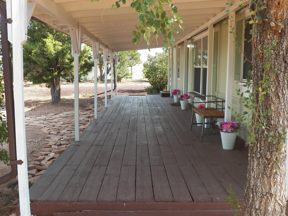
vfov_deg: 35.9
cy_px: 119
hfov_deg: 46.8
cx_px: 148
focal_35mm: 40
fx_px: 333
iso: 125
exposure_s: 1/200
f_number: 4
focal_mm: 6.3
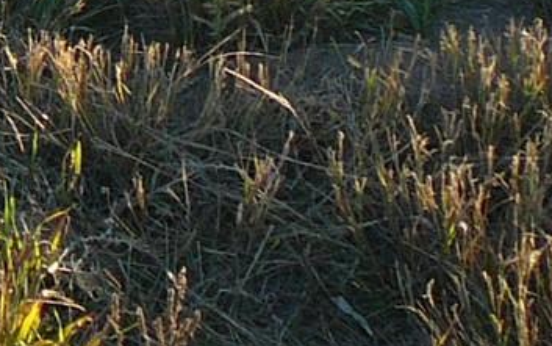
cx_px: -220
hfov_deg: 12.0
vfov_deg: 7.3
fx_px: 2529
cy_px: -535
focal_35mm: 168
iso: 80
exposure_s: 1/200
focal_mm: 5.2
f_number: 2.8
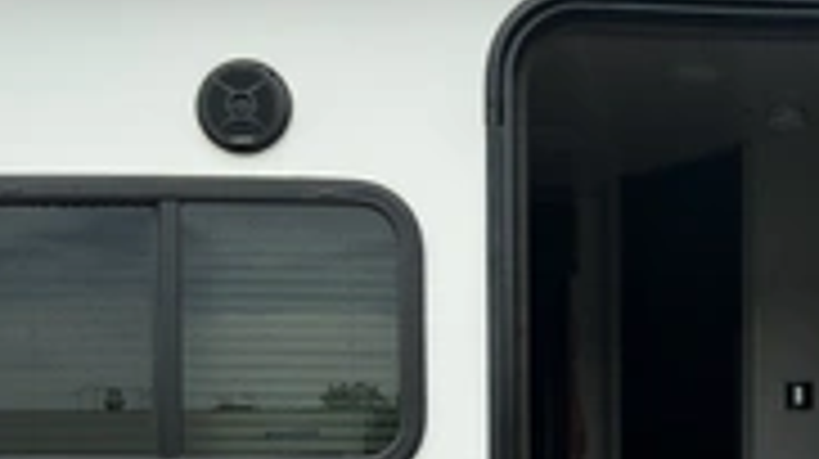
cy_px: 567
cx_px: 842
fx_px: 1454
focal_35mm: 67
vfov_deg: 17.1
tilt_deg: -0.6
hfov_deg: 29.2
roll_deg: +0.2
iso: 25
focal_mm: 3
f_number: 1.8
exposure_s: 1/781
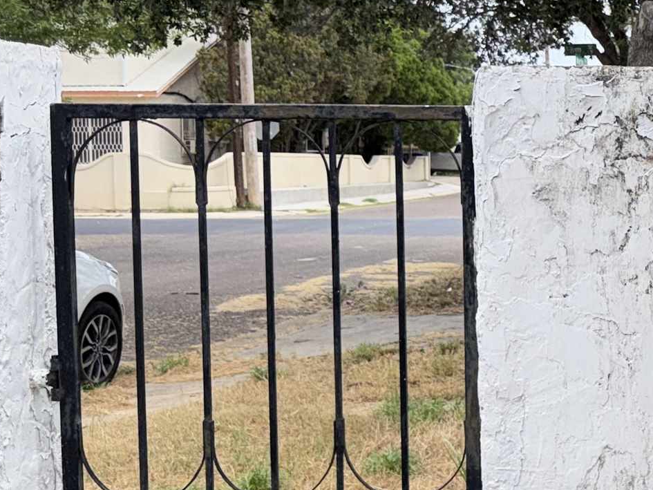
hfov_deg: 21.7
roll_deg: +0.8
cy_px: 238
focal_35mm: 78
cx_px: 918
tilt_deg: -4.2
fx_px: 1472
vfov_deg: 18.9
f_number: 1.78
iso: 64
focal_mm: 6.76
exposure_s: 1/2445
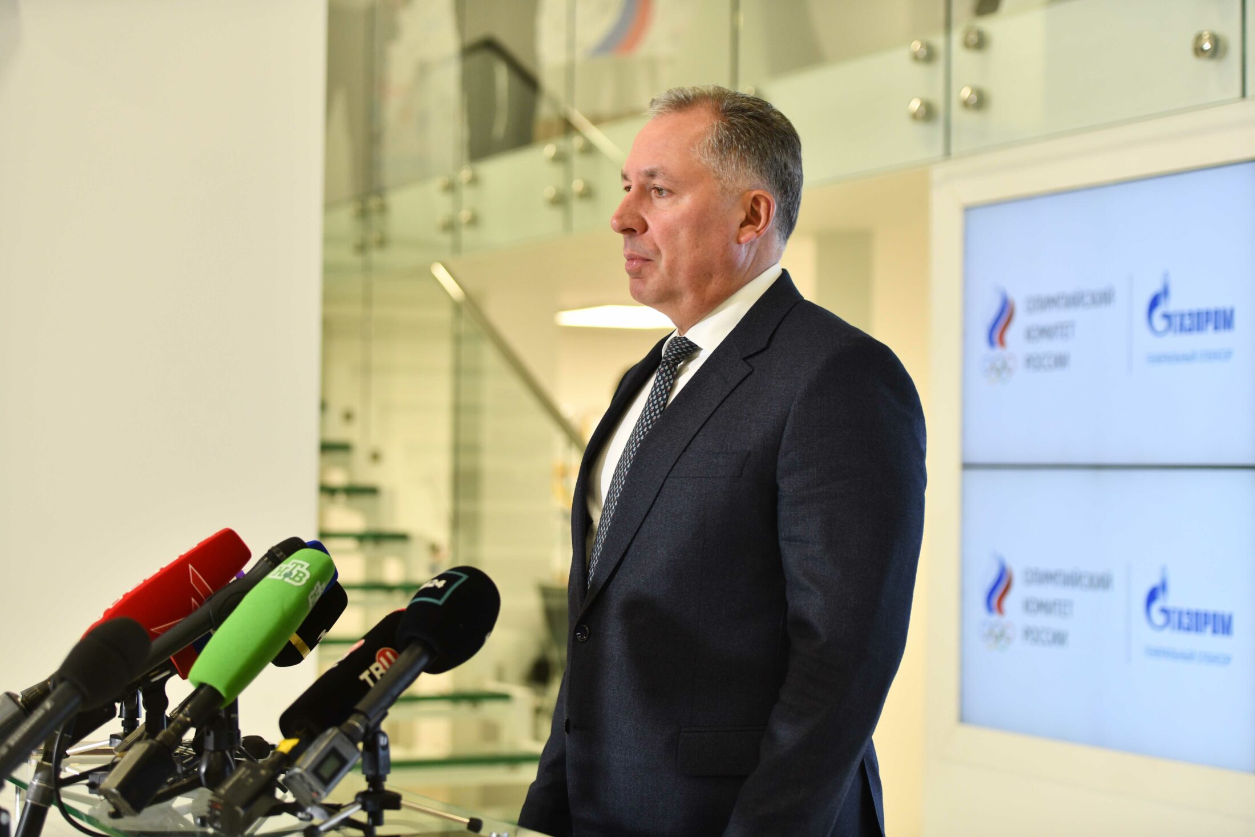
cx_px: 628
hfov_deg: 28.8
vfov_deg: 19.5
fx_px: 2440
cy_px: 418
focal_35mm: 70
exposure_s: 1/250
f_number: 3.5
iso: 1100
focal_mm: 70
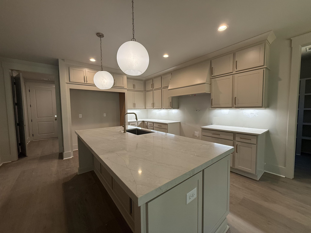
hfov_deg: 102.1
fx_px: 126
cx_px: 156
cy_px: 116
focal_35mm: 14
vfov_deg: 85.7
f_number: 2.2
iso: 160
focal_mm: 2.22
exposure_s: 1/120
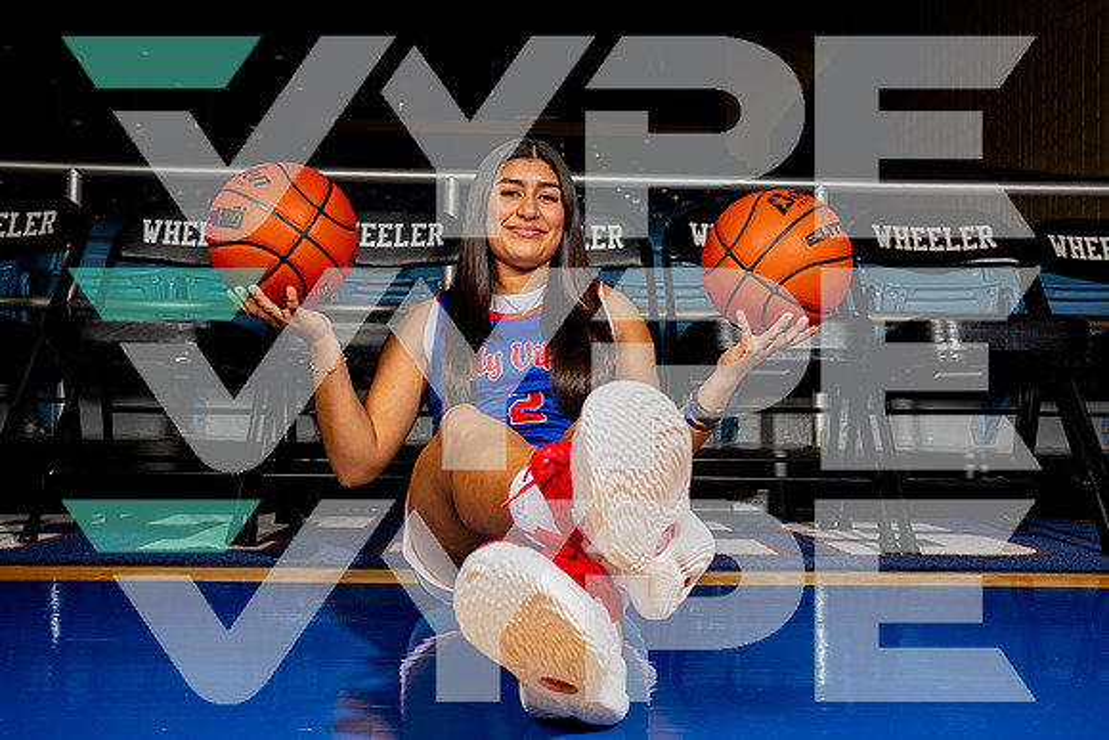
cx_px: 554
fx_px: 1048
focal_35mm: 34
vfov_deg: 38.9
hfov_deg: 55.8
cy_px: 370
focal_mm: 34
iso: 250
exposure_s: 1/125
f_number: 7.1
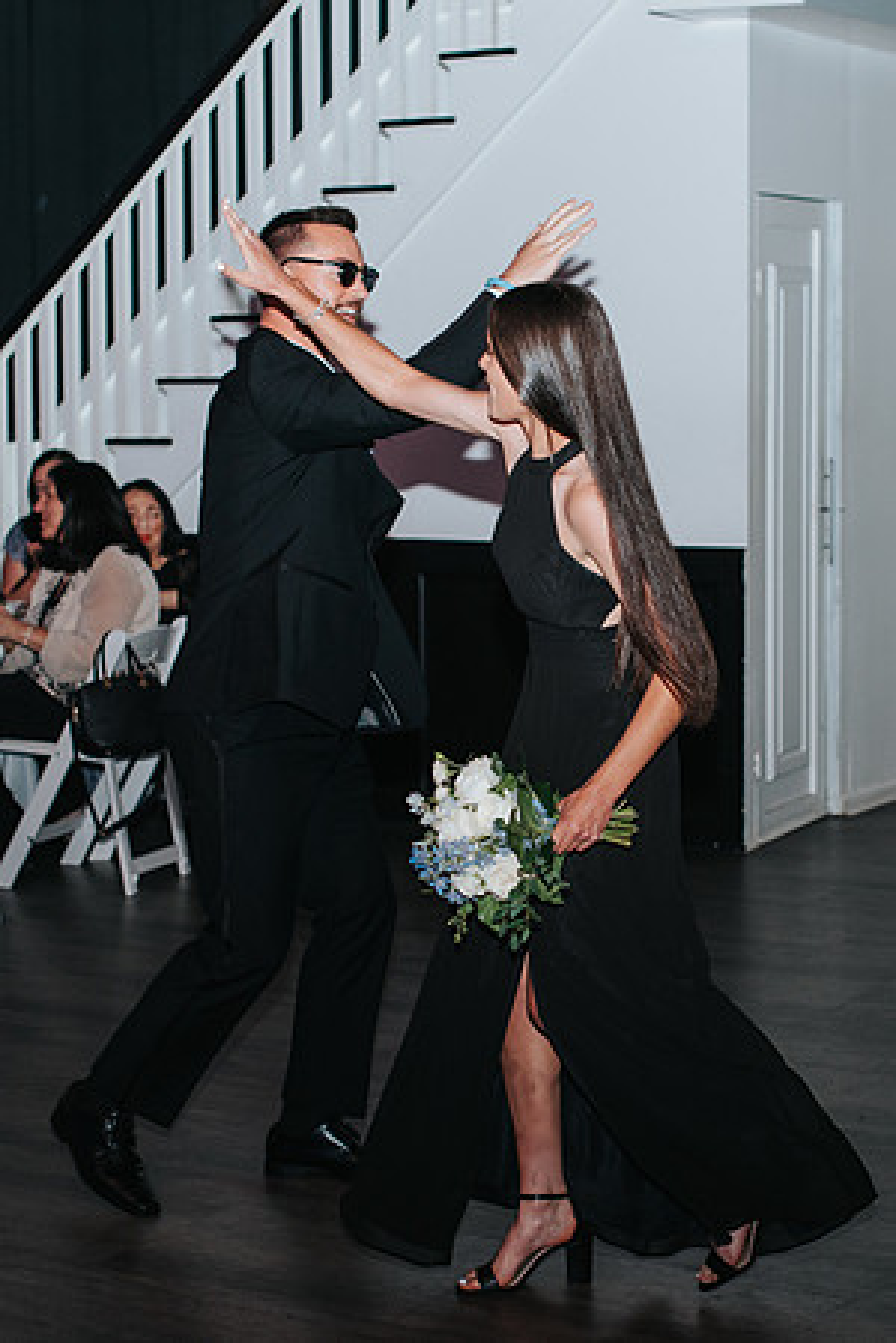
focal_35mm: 75
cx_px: 599
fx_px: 2797
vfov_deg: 27.0
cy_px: 672
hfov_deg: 18.1
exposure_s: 1/125
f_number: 3.5
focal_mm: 50
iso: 800
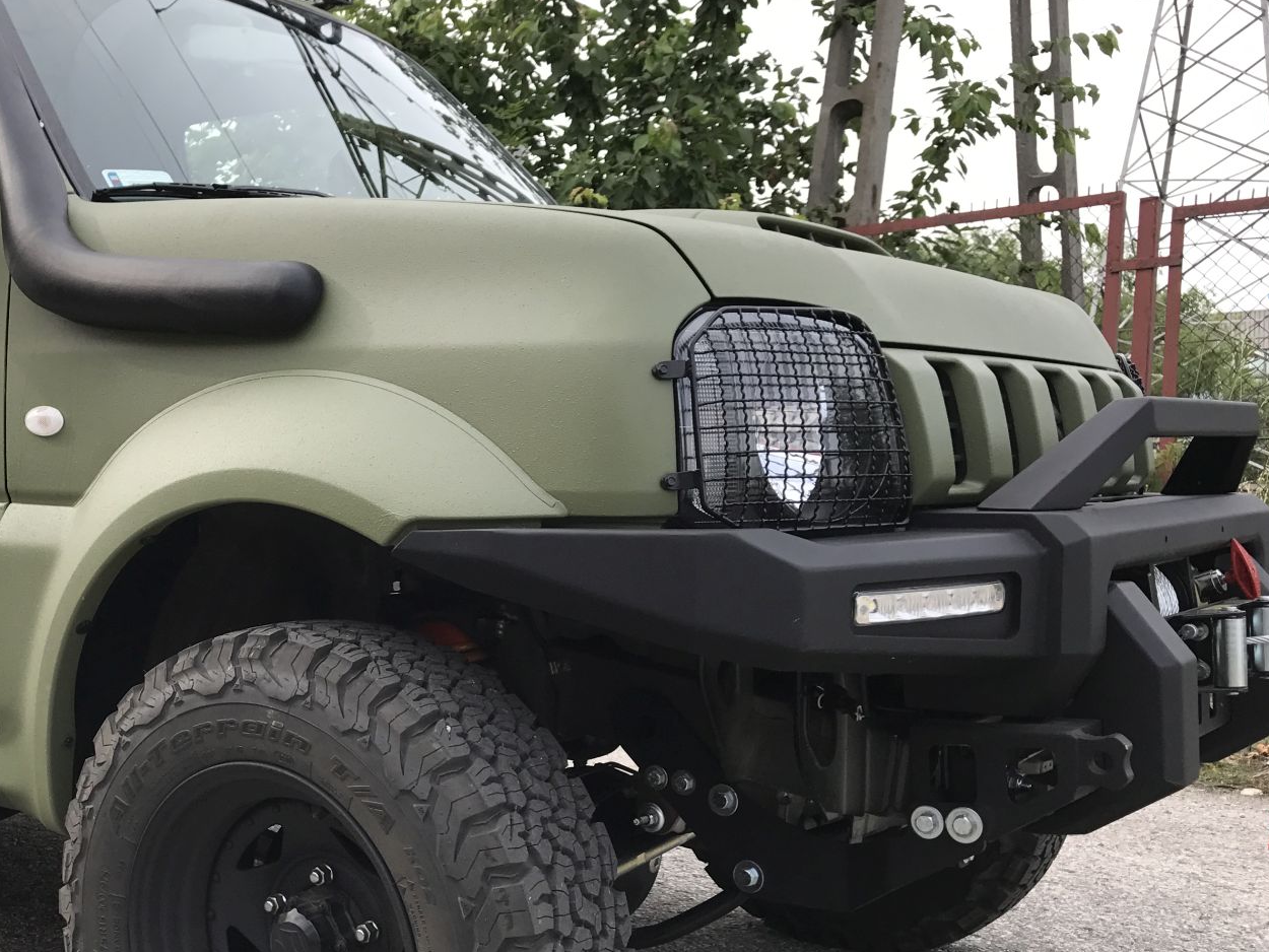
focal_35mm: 43
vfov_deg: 33.4
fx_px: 1577
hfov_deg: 42.7
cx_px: 337
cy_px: 613
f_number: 1.8
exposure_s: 1/606
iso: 20
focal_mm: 3.99
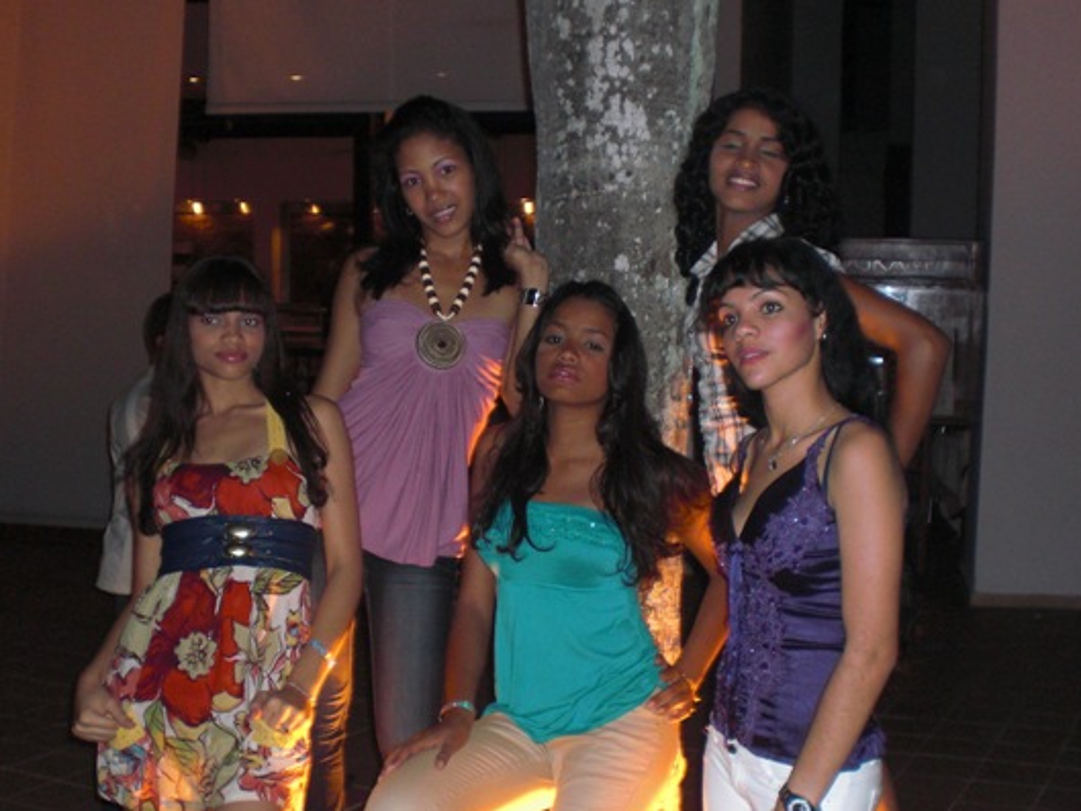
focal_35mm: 46
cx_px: 539
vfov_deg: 31.5
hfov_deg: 41.2
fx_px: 1437
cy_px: 458
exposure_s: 1/60
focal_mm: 6.3
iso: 200
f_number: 3.1
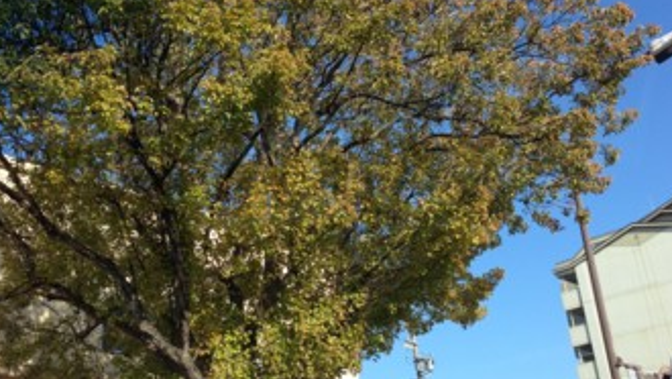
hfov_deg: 42.1
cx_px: 338
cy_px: 187
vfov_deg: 24.5
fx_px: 874
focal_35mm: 49
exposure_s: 1/713
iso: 50
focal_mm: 4.12
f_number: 2.4
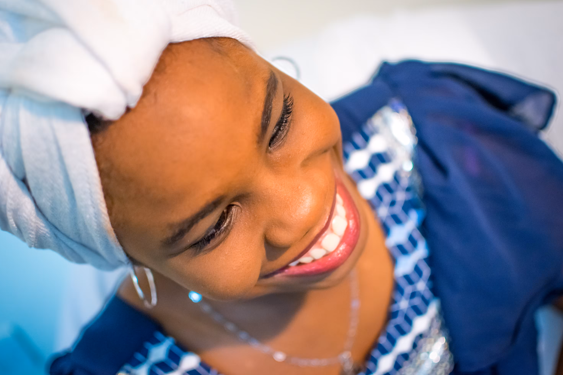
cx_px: 281
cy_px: 190
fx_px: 837
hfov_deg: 37.2
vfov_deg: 25.3
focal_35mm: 54
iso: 1000
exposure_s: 1/125
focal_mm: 35
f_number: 1.8
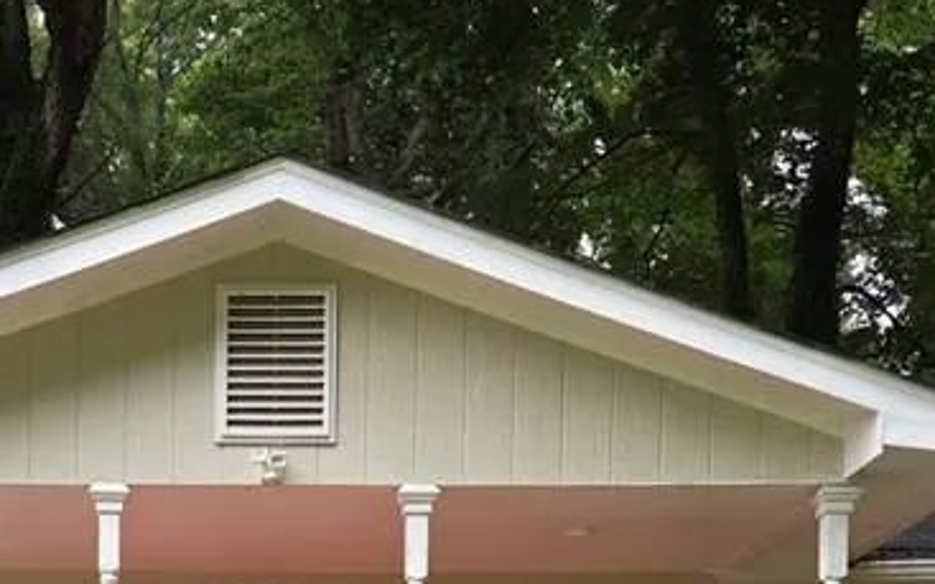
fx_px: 1732
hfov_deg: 29.6
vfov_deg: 17.1
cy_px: 903
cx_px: 204
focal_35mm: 68
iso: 32
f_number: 1.8
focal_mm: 5.4
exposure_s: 1/120
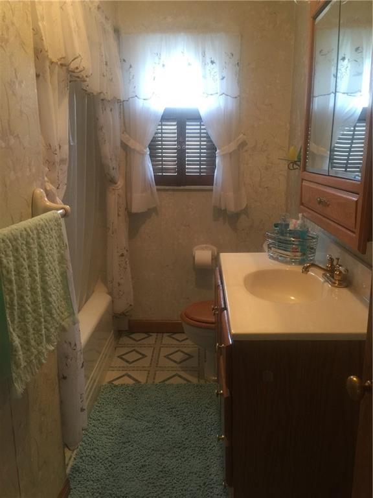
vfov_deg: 61.7
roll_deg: +0.2
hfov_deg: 48.2
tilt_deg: -11.5
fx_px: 417
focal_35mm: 29
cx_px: 186
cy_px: 249
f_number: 2.2
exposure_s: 1/15
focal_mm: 4.15
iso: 80
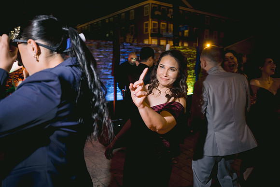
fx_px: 218
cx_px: 140
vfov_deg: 46.4
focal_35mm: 28
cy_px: 94
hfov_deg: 65.5
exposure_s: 1/60
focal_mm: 28
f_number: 2.8
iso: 1000
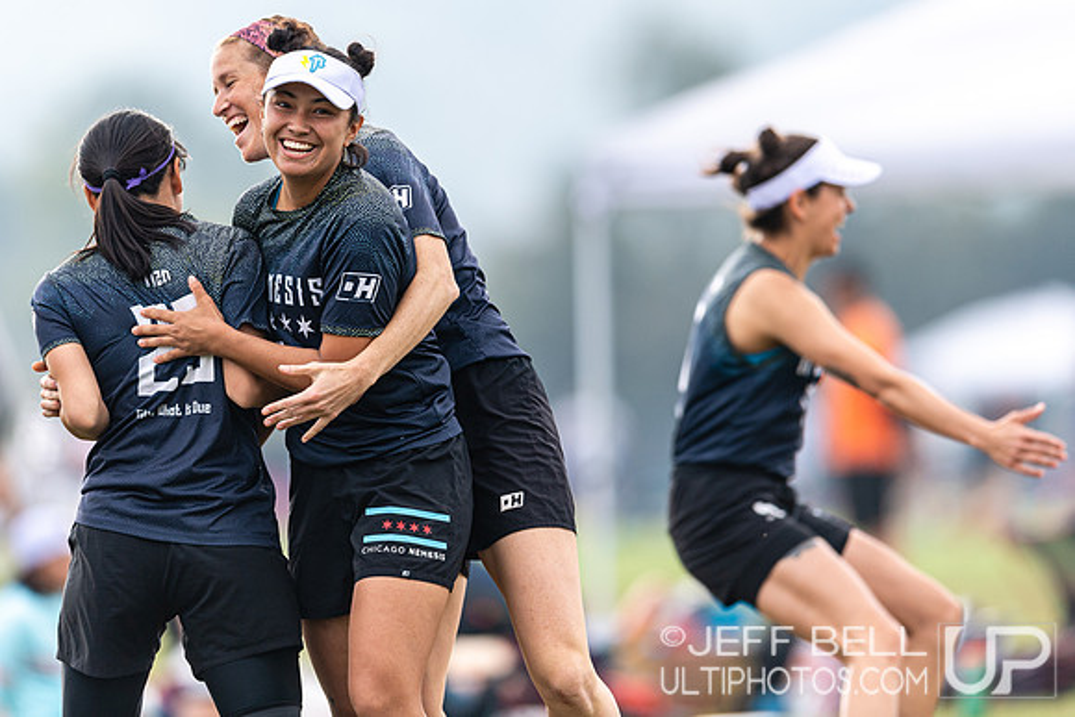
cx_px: 503
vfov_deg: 2.5
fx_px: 16713
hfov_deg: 3.7
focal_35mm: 560
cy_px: 231
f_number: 2.8
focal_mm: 400
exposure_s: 1/1250
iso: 200
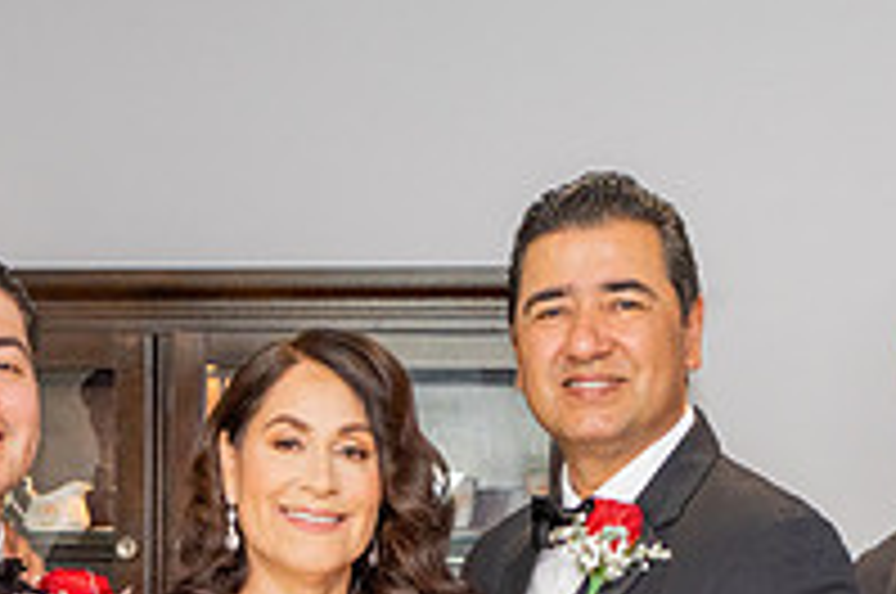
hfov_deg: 18.9
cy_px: 986
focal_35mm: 108
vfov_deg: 11.9
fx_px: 2684
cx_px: 350
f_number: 4
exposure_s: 1/160
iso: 640
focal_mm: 24
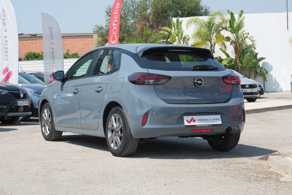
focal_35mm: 68
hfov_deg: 29.7
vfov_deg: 20.0
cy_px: 98
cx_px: 146
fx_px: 552
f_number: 9
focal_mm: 45
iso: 160
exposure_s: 1/200
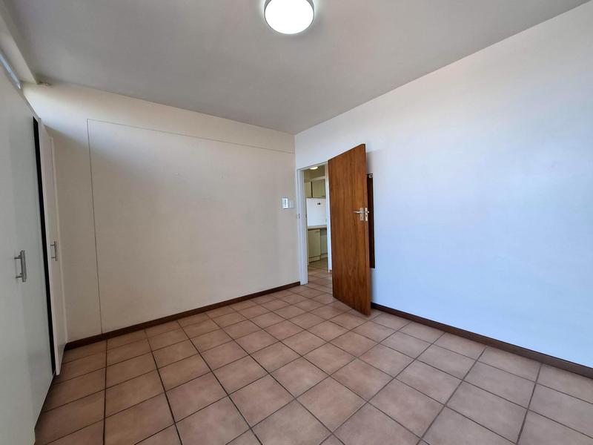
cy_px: 222
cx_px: 296
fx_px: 223
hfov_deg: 106.2
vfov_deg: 89.9
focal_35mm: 13
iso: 40
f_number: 2.2
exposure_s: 1/50
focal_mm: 1.74
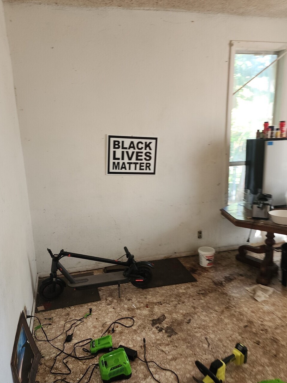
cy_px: 195
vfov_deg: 67.3
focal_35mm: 26
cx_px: 138
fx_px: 288
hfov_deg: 53.0
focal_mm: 6.4
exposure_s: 1/60
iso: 64
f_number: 1.8
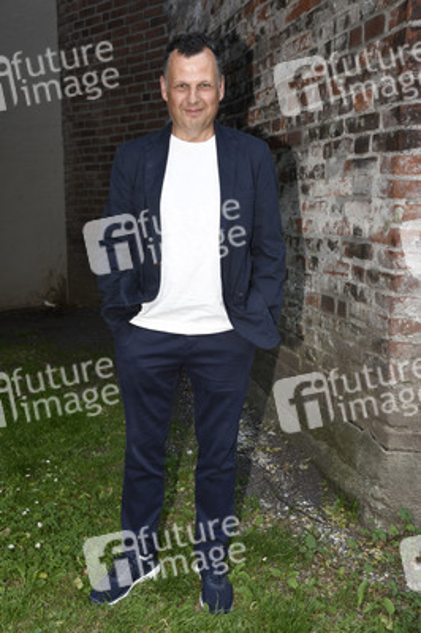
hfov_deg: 30.5
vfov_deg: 44.5
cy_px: 316
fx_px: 773
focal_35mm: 44
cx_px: 210
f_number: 6.3
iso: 1600
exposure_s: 1/160
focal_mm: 44
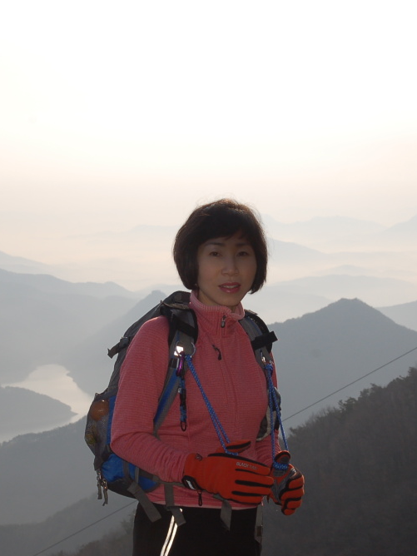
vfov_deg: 26.0
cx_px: 201
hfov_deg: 19.6
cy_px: 278
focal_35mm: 75
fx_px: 1205
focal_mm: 34
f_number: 11
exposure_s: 1/500
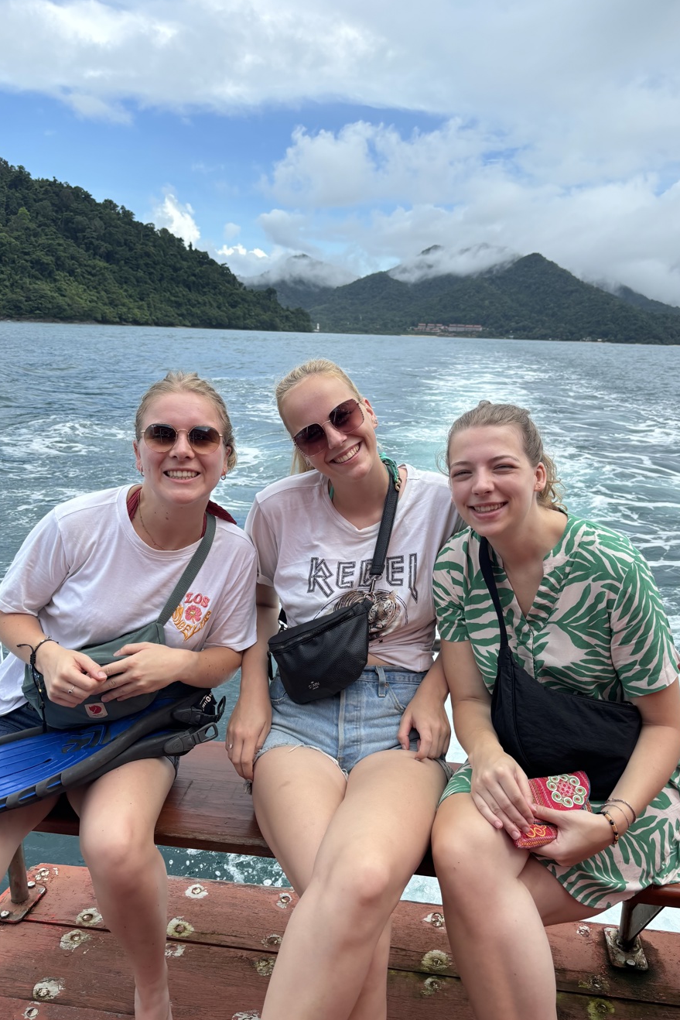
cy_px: 512
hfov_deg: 46.4
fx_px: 793
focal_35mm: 28
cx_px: 340
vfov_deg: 65.5
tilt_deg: -13.3
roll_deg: -1.8
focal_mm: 5.96
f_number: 1.6
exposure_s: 1/1876
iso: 50
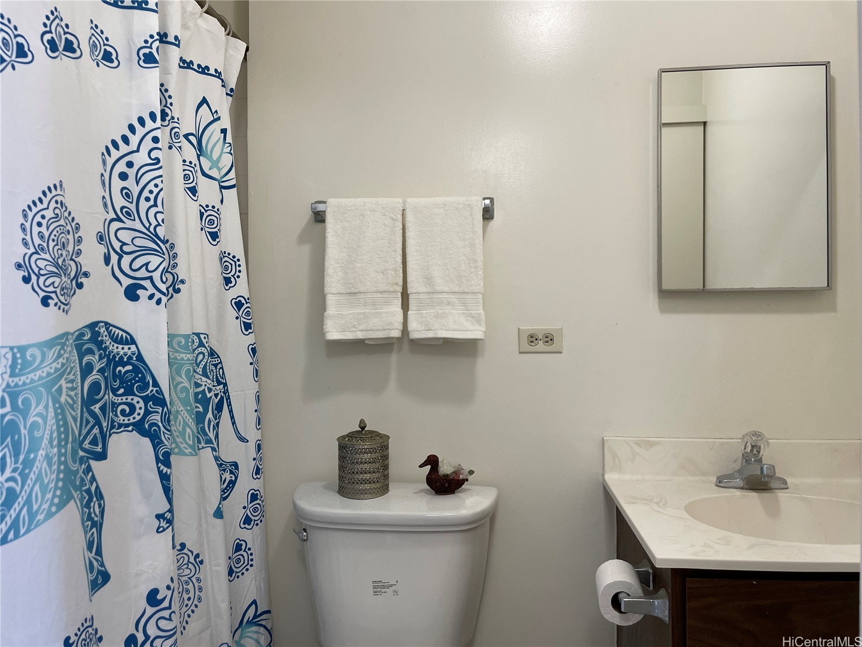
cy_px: 324
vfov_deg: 53.1
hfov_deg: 67.3
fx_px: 647
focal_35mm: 26
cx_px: 431
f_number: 1.6
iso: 125
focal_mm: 4.2
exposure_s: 1/120
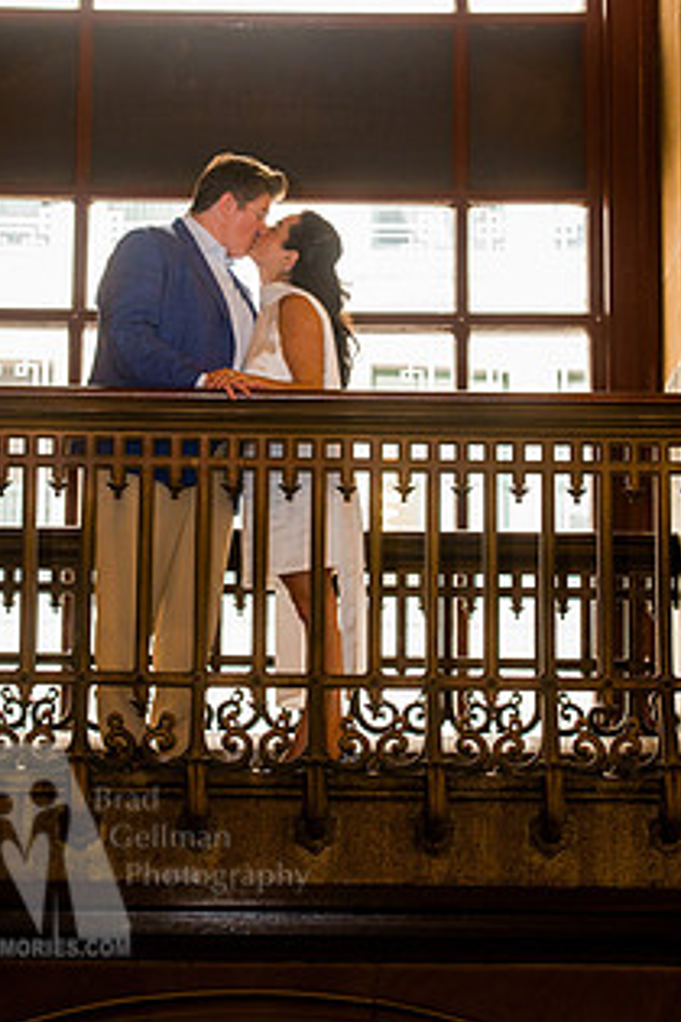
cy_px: 302
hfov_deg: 11.7
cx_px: 269
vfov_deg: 17.4
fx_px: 3320
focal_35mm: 117
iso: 1600
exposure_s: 1/100
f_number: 4
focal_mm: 82
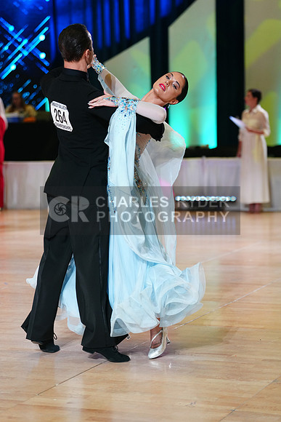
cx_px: 140
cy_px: 211
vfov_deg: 20.8
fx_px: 1147
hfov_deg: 14.0
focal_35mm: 98
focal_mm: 98
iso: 2000
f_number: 2.8
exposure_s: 1/400
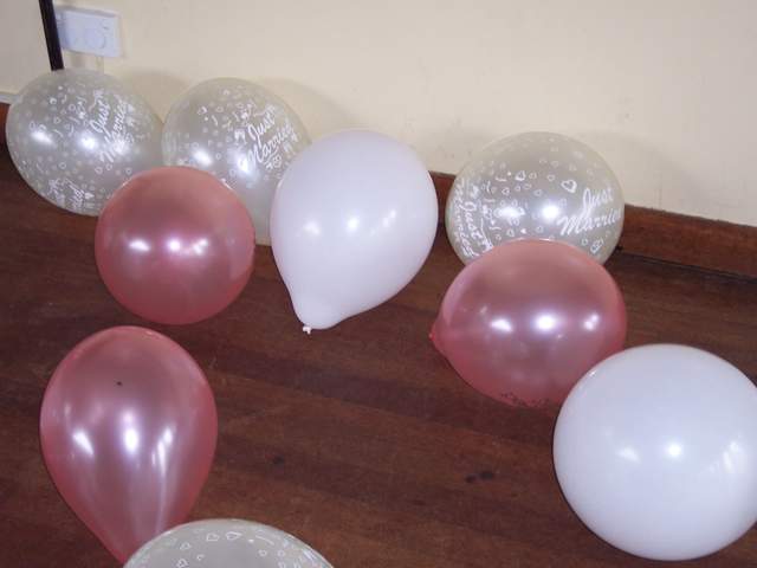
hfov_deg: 30.7
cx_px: 378
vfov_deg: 23.3
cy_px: 284
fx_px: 1378
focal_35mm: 63
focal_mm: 13.3
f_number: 3.4
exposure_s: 1/45
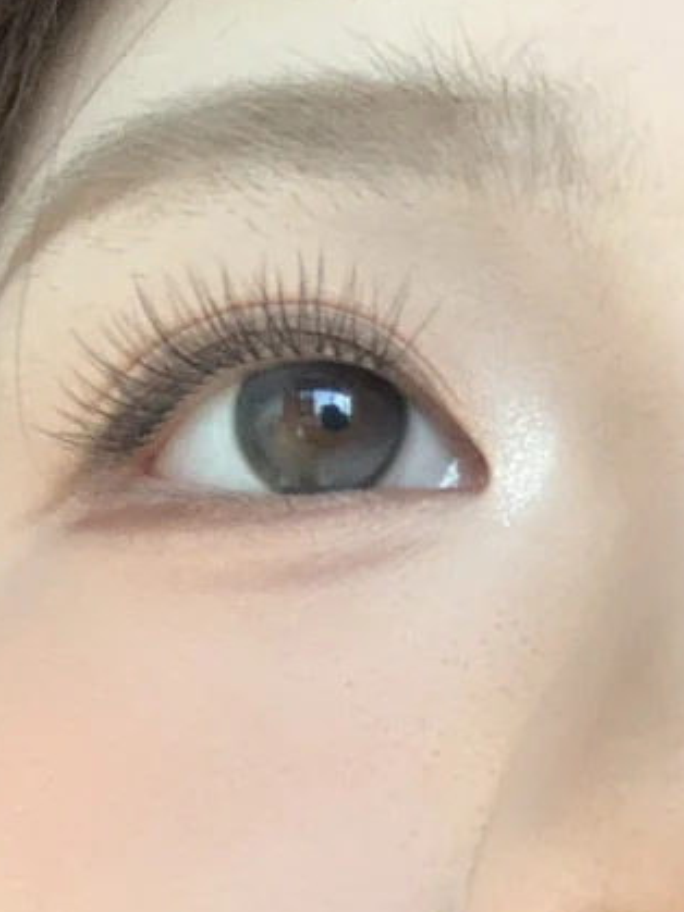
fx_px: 2900
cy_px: 892
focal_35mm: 110
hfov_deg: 13.1
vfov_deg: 17.5
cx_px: 815
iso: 32
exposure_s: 1/121
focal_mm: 2.87
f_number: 2.2
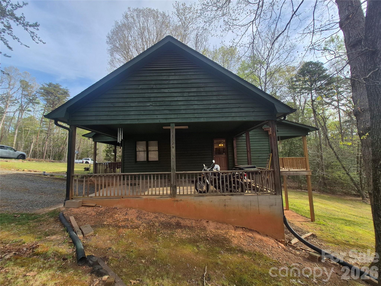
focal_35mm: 13
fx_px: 143
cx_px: 190
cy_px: 143
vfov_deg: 89.9
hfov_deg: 106.2
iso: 50
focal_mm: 1.74
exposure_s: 1/910
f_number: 2.2
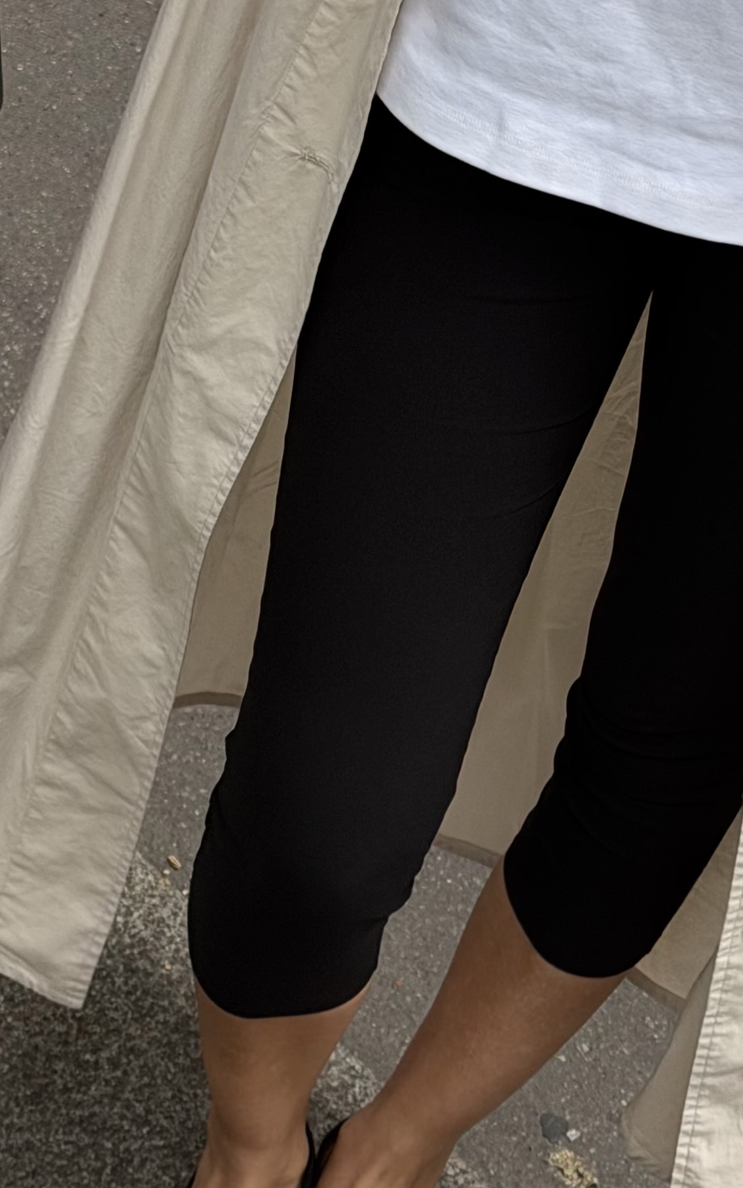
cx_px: 441
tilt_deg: -33.4
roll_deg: -17.9
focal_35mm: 113
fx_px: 3660
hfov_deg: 11.6
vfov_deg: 18.4
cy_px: 438
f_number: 1.78
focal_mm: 6.76
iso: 64
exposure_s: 1/1838
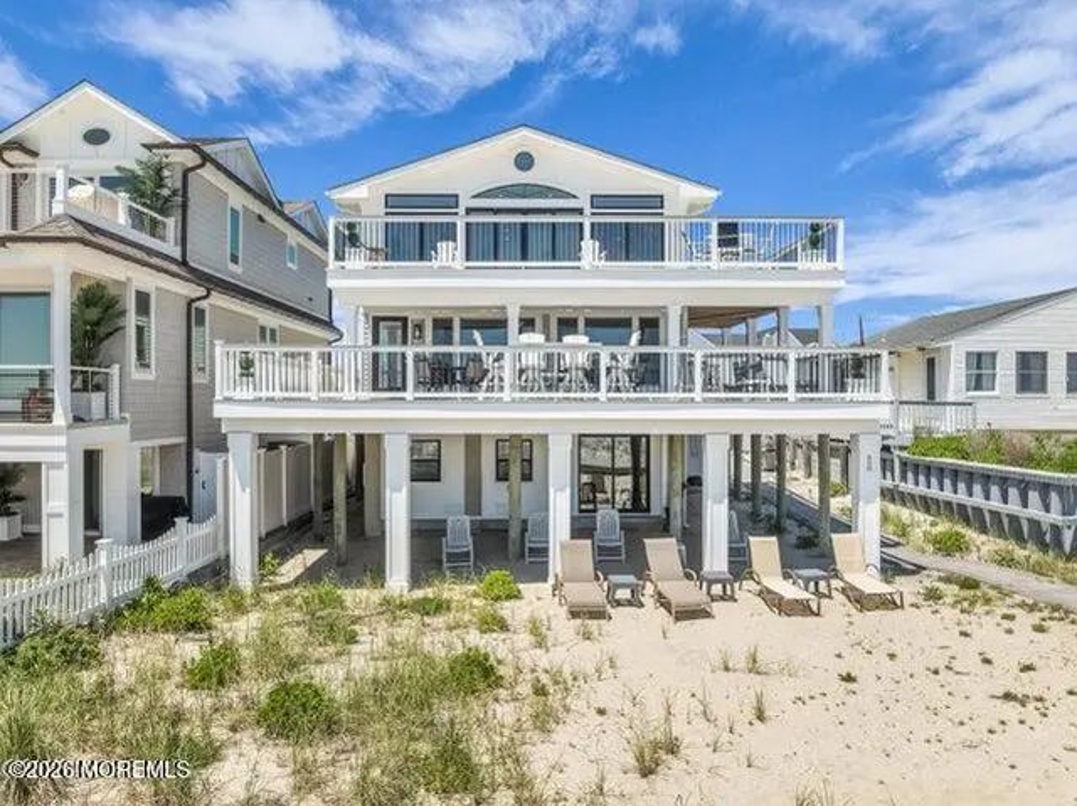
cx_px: 538
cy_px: 403
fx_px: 746
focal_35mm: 24
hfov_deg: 71.6
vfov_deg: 56.8
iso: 110
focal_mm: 12.29
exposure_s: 1/800
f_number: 2.8
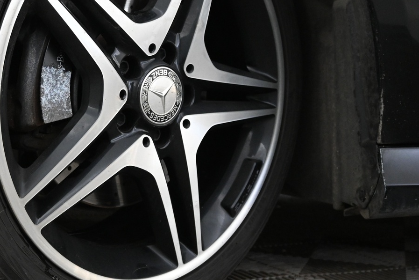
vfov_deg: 23.7
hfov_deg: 34.5
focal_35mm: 57
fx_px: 662
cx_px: 116
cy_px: 86
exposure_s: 1/30
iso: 2200
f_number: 4
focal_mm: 21
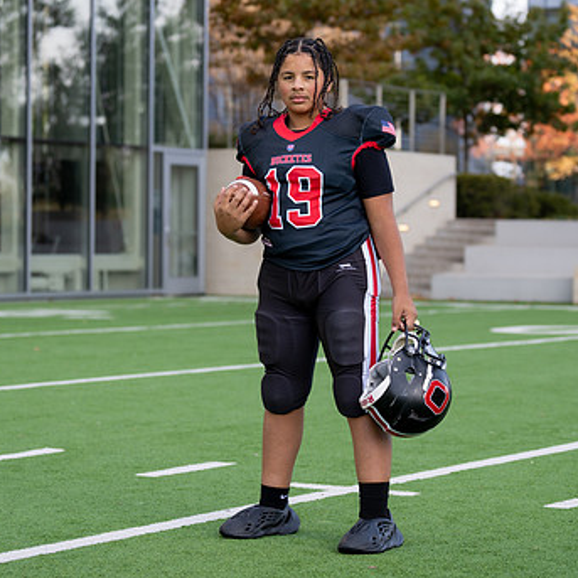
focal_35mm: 108
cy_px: 243
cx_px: 326
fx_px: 2040
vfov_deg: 16.1
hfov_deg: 16.1
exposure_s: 1/400
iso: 100
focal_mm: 70
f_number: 2.8
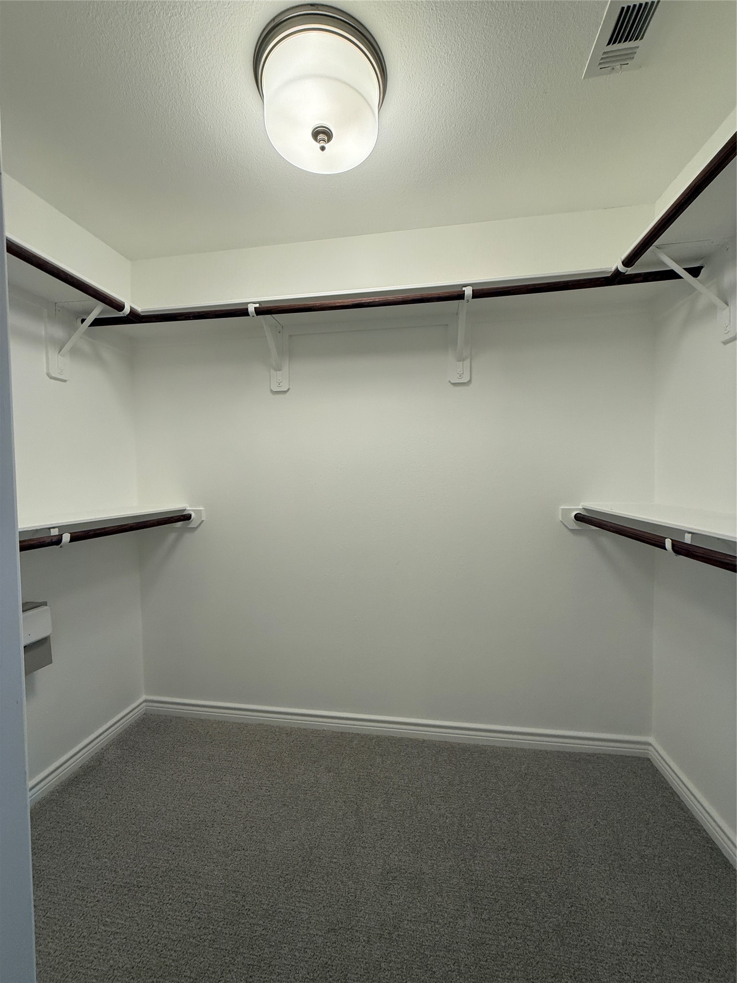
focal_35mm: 14
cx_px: 368
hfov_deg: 85.7
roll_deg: -0.3
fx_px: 397
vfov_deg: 102.1
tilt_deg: -2.2
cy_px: 492
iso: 160
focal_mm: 2.22
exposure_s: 1/120
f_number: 2.2
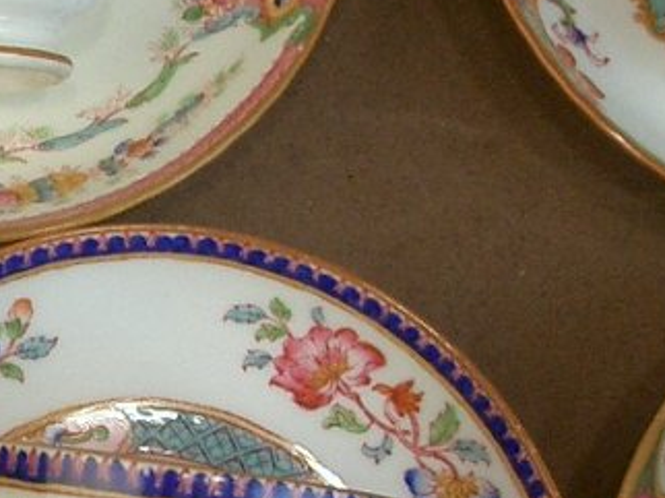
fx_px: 2937
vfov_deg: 9.7
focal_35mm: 153
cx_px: -285
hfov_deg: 12.4
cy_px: 302
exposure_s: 1/60
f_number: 2.8
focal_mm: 6.8
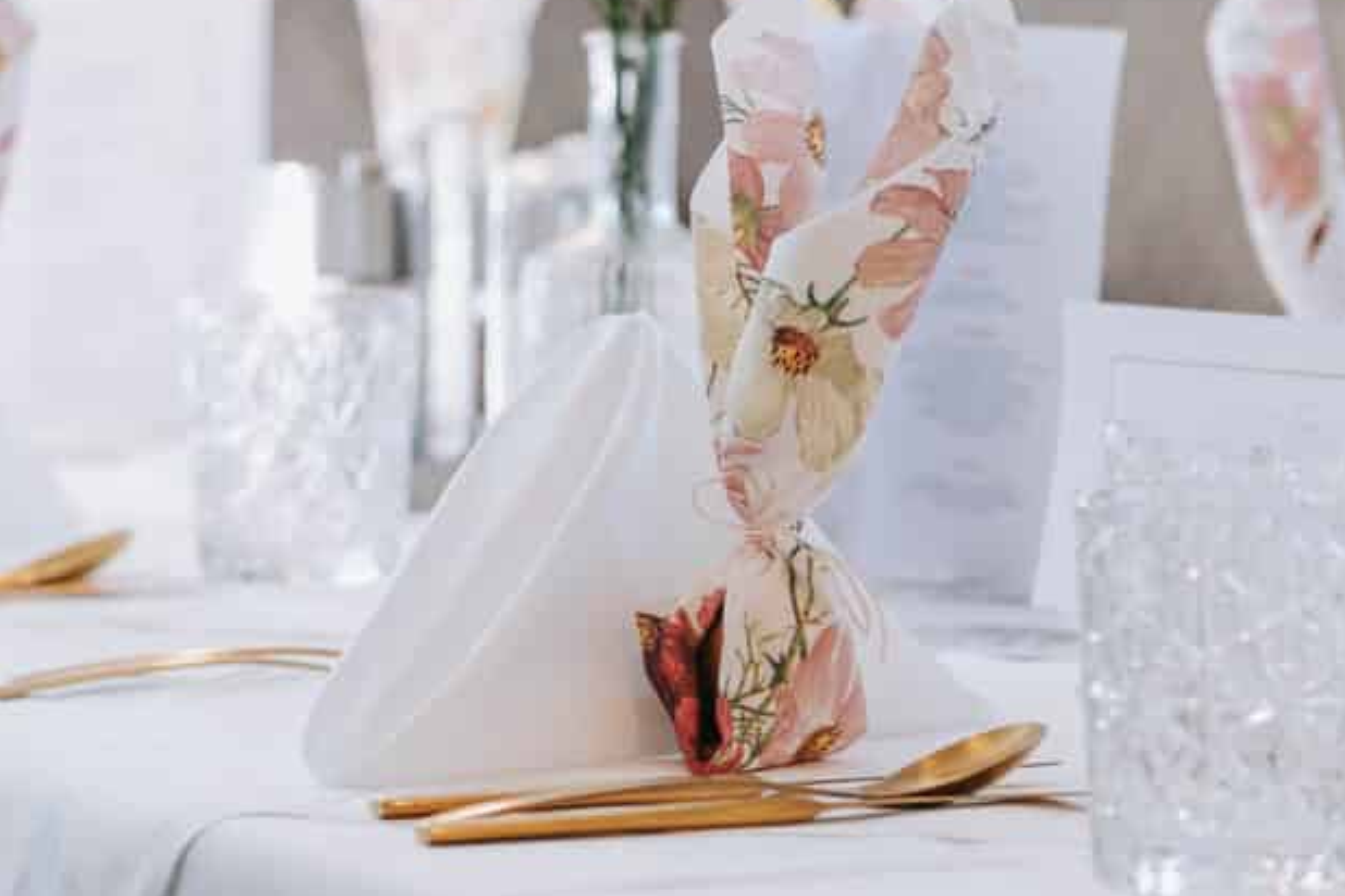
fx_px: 7733
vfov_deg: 6.6
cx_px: 692
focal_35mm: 207
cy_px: 293
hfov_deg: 9.9
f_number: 2
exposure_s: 1/400
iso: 800
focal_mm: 50
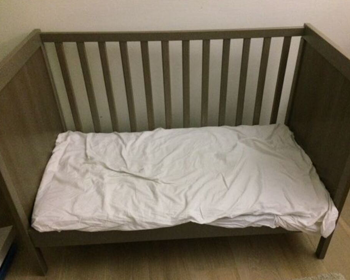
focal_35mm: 31
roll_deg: +0.7
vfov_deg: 47.1
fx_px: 321
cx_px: 189
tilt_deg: -36.0
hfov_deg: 57.1
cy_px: 142
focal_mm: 4.15
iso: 500
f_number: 2.2
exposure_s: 1/17
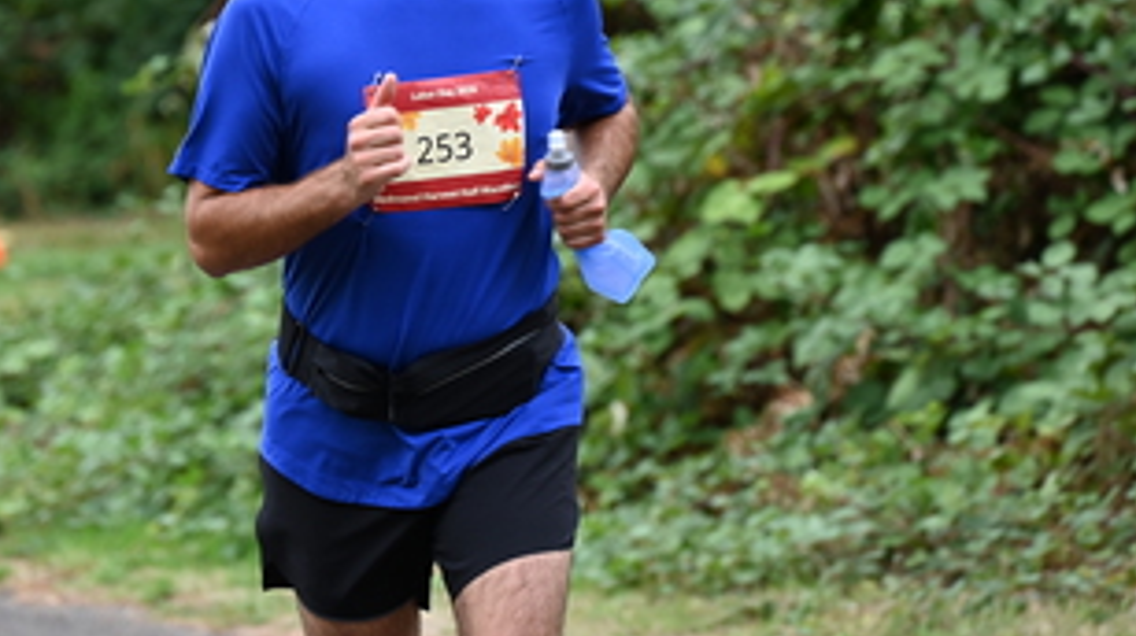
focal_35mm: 376
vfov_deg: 3.2
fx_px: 11315
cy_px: 24
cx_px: 363
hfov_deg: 5.7
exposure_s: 1/320
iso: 400
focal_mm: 200
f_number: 6.3
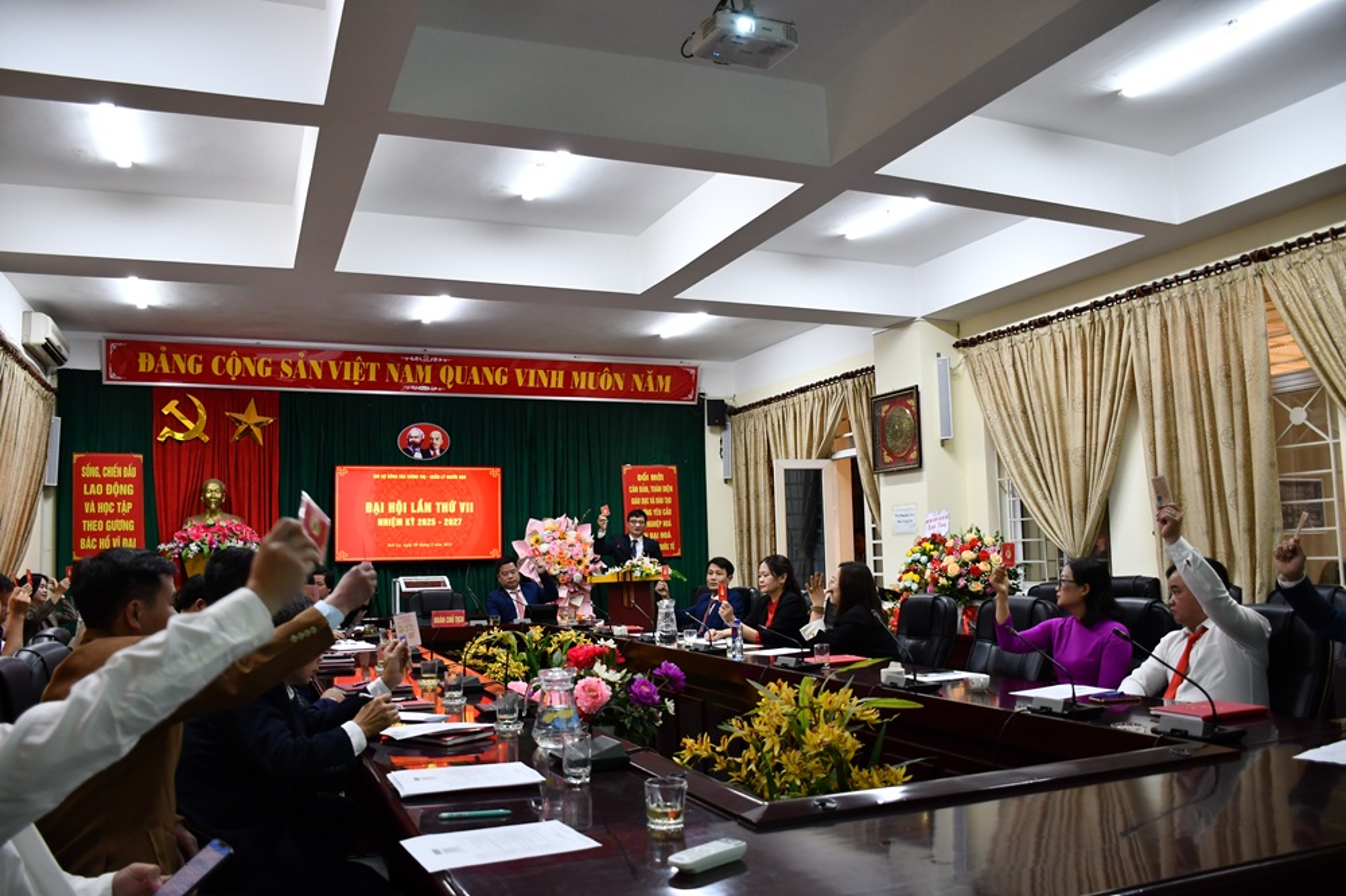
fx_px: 1009
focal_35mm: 27
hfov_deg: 67.4
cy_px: 448
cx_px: 673
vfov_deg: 47.9
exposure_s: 1/125
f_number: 3.5
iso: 900
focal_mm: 18
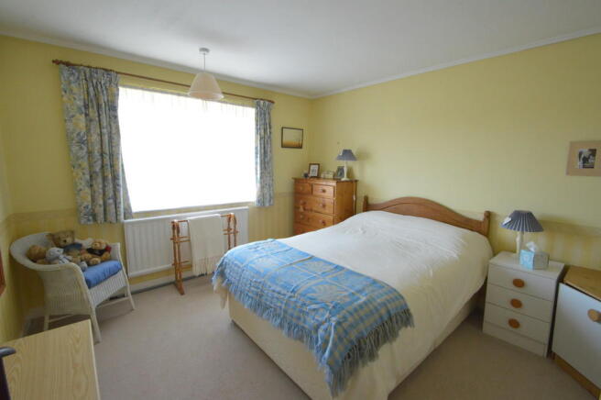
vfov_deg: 77.2
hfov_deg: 100.4
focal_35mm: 15
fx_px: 250
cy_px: 200
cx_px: 300
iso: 3200
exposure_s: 1/30
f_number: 13
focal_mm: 10
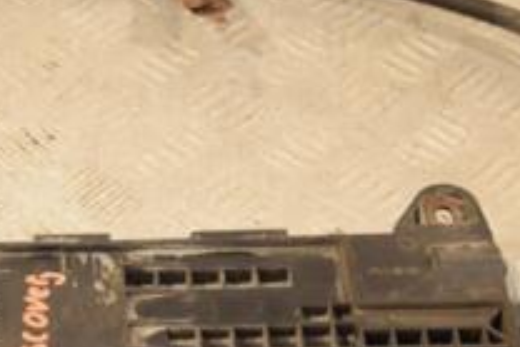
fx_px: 1749
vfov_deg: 11.3
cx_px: 12
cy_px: 247
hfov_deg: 16.6
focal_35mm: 121
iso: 800
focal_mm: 28
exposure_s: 1/200
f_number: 5
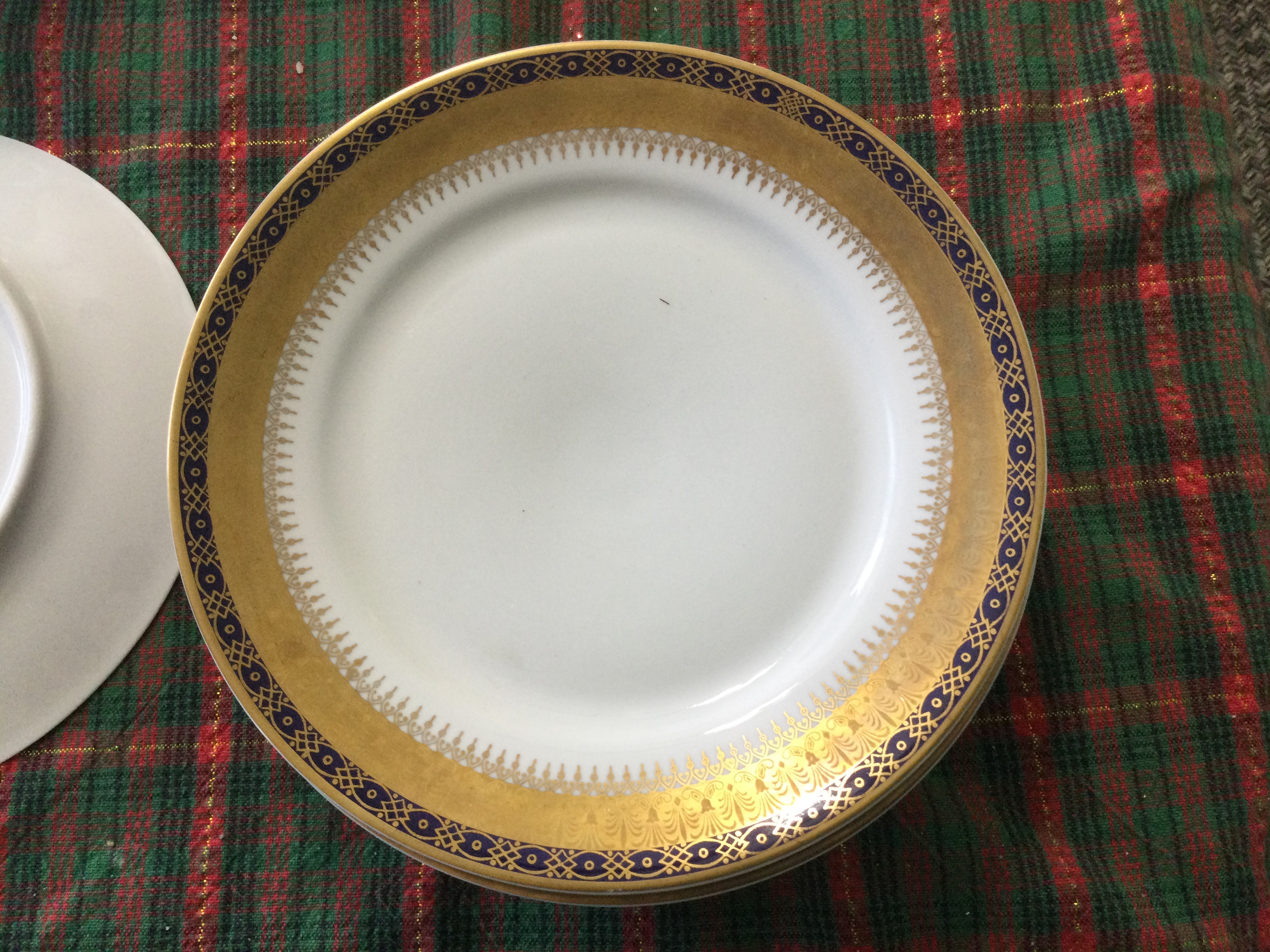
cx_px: 635
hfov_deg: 58.4
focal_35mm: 31
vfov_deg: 45.4
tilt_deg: -77.3
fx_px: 1137
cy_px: 476
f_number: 2.4
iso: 100
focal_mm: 3.3
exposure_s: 1/30
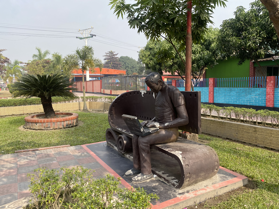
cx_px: 140
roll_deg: +0.8
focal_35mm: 26
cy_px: 104
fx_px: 210
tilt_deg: -4.7
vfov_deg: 53.1
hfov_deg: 67.3
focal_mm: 4.25
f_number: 1.8
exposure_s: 1/1504
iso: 32
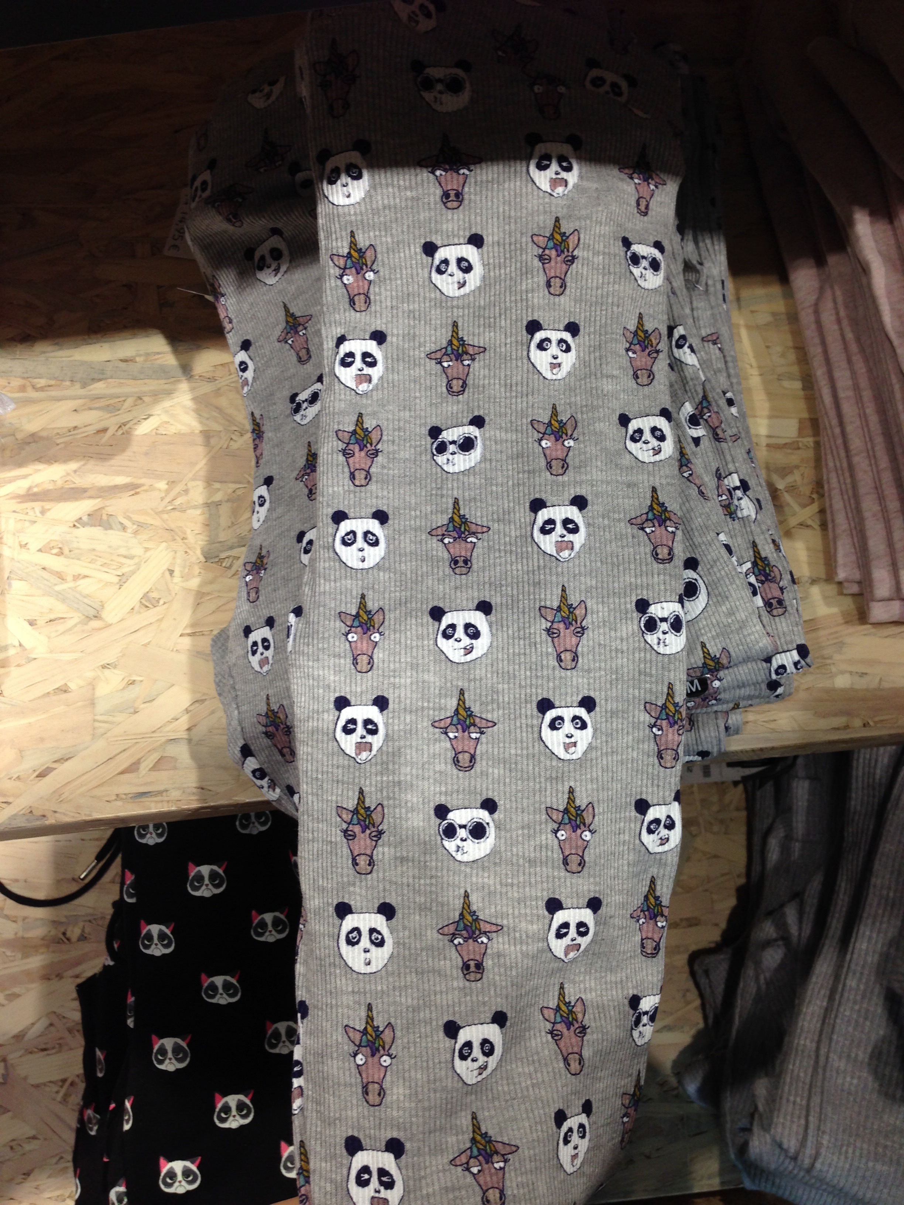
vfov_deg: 55.4
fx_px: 1149
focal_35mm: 33
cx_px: 452
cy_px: 602
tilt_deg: -70.9
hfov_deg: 42.9
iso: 50
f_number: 2.4
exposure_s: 1/120
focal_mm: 4.12
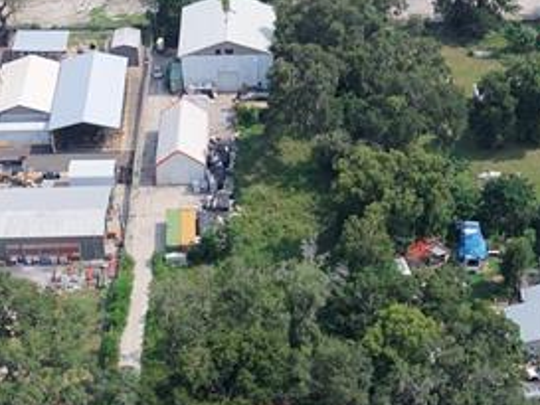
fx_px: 1405
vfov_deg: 16.0
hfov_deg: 21.7
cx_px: 346
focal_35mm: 90
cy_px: 425
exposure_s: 1/5000
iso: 400
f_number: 1.8
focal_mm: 8.67
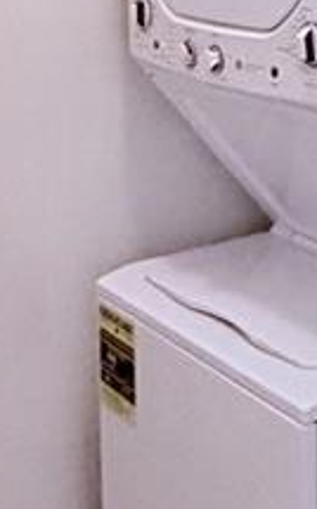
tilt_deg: -6.5
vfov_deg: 23.8
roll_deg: +0.3
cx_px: 237
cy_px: -12
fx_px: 1150
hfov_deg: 15.6
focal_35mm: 83
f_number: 2.2
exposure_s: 1/60
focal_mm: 2.22
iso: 500
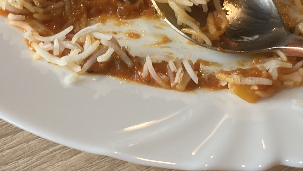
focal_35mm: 80
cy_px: 41
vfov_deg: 15.0
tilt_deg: -39.8
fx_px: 643
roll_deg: +1.4
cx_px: 122
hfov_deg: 26.5
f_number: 1.8
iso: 80
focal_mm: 3.99
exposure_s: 1/100
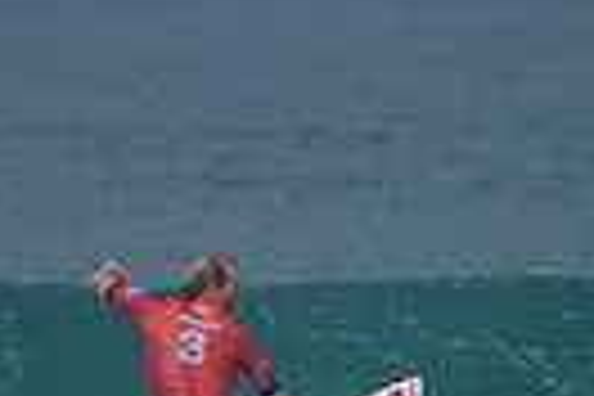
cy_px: 547
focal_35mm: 2194
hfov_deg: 0.9
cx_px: 212
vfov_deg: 0.6
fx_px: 36198
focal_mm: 500
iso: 160
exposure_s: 1/2000
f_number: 5.6
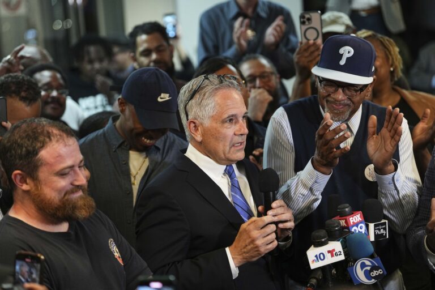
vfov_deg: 15.0
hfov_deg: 22.4
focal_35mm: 91
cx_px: 218
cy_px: 145
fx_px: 1099
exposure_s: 1/320
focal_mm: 91
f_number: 2.8
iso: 2000
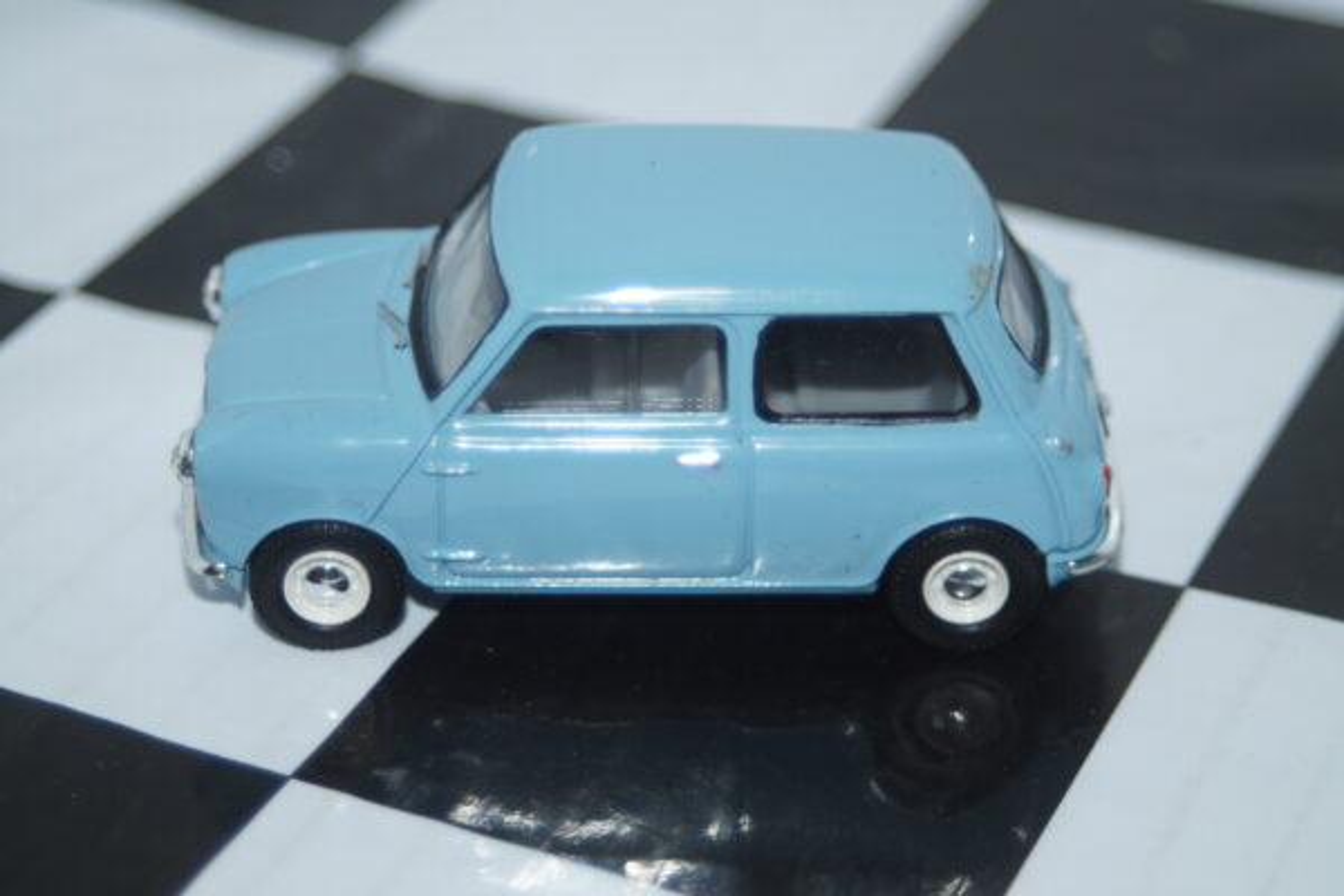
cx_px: 672
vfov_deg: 13.0
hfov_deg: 19.5
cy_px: 448
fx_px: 3920
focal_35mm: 105
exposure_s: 1/60
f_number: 5.6
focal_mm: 70
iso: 200
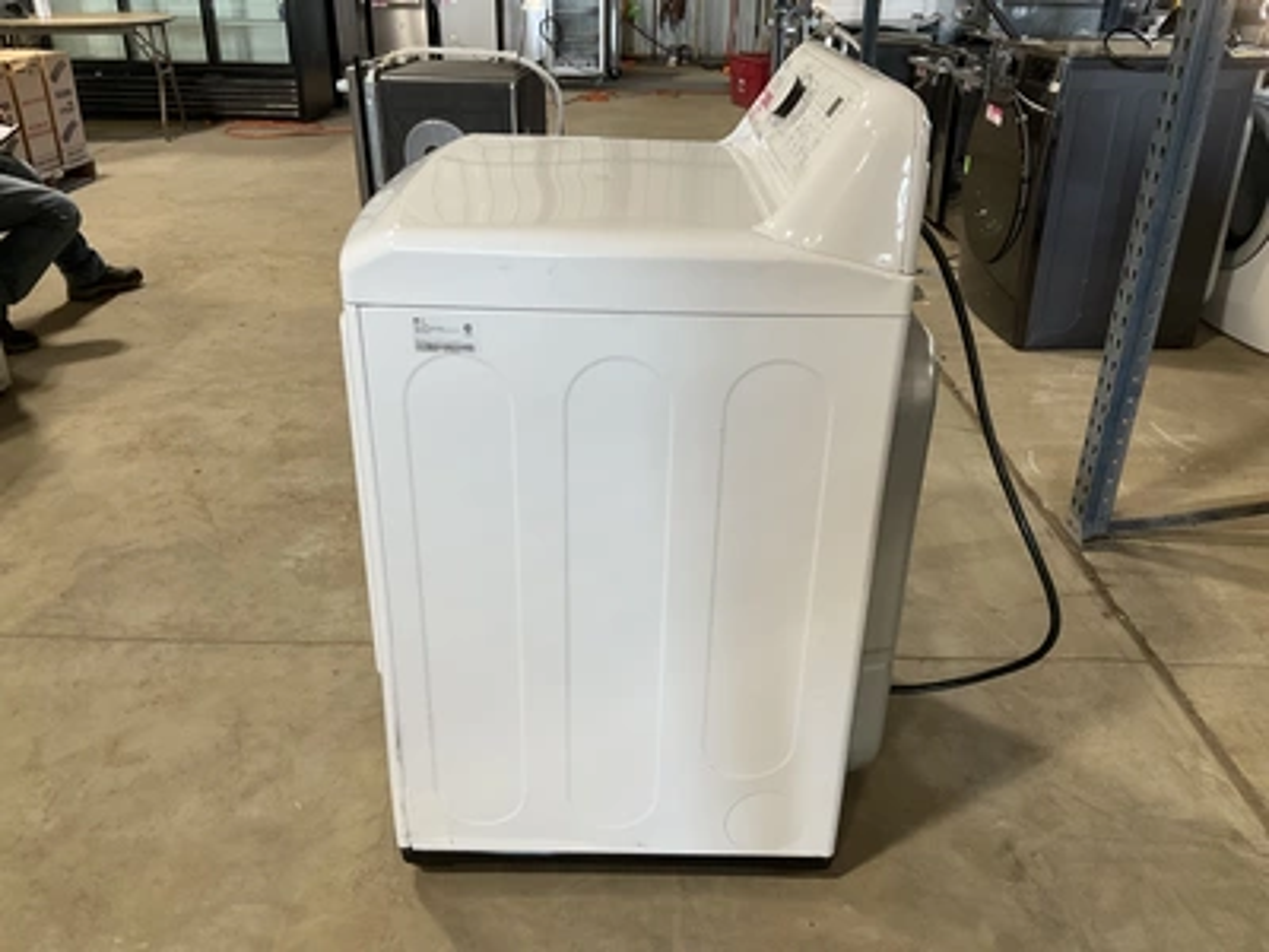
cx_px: 634
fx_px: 1063
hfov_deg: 61.7
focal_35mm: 29
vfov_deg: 48.2
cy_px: 476
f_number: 1.8
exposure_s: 1/60
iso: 50
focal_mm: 3
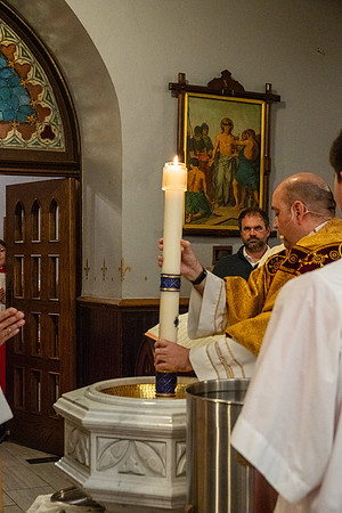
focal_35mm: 55
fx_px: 784
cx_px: 171
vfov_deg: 36.2
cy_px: 256
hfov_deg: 24.6
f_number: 6.3
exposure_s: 1/60
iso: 5000
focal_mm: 55
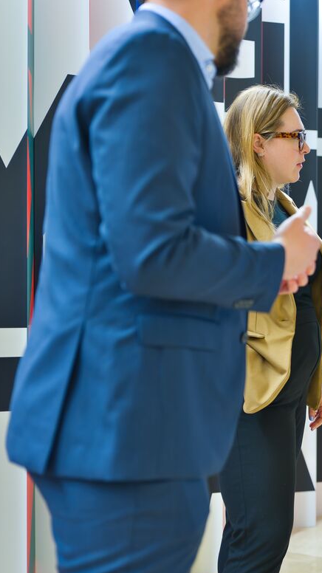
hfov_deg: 22.5
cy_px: 295
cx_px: 416
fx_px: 721
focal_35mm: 47
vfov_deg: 43.3
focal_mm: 29.3
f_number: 1.8
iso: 250
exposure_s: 1/100
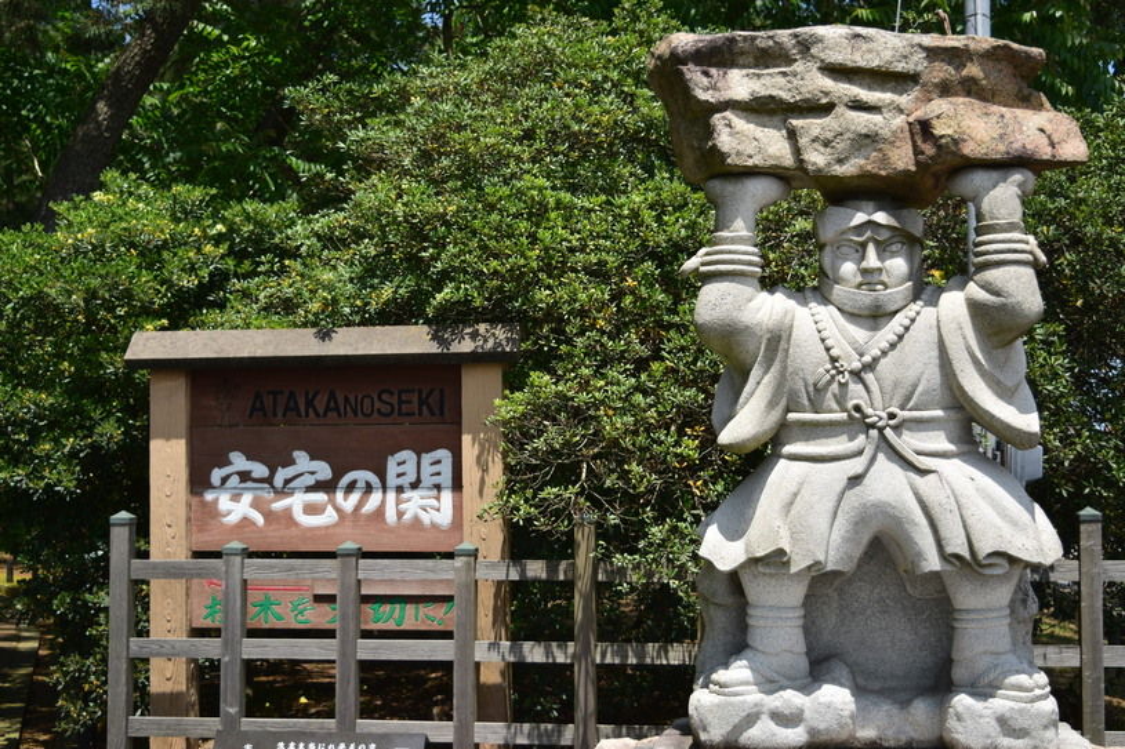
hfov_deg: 38.9
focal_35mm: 51
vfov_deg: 26.5
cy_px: 374
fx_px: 1593
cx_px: 562
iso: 100
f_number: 4.5
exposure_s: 1/640
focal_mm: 34
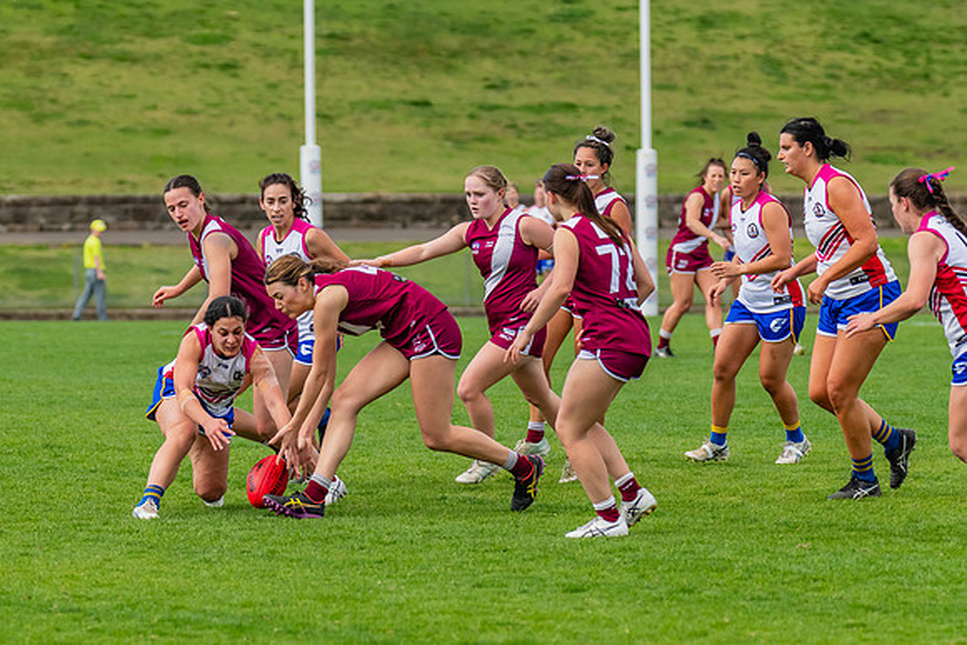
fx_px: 8136
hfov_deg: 6.8
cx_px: 280
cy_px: 297
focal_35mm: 303
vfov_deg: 4.5
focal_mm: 210
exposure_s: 1/1600
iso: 800
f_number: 5
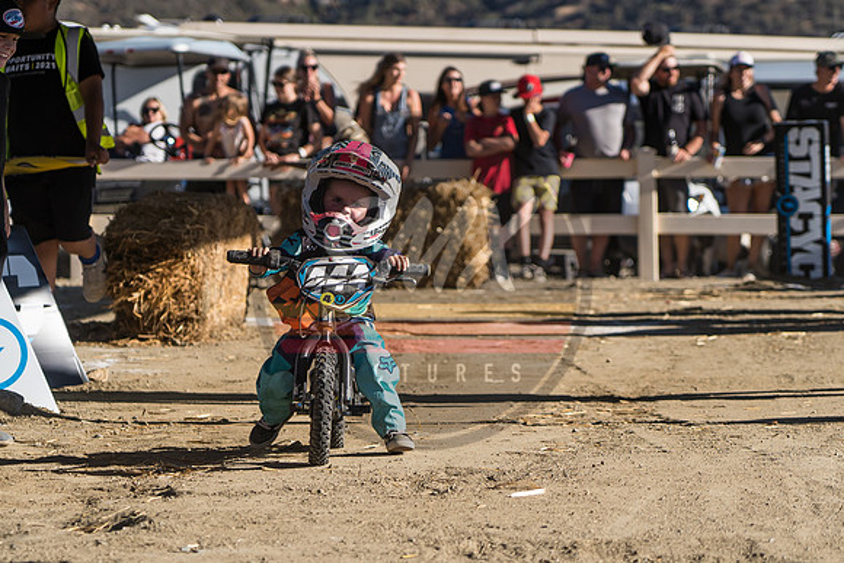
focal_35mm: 157
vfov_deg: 8.7
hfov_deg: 13.1
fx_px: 3681
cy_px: 282
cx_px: 422
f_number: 4
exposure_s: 1/2000
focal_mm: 105
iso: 200
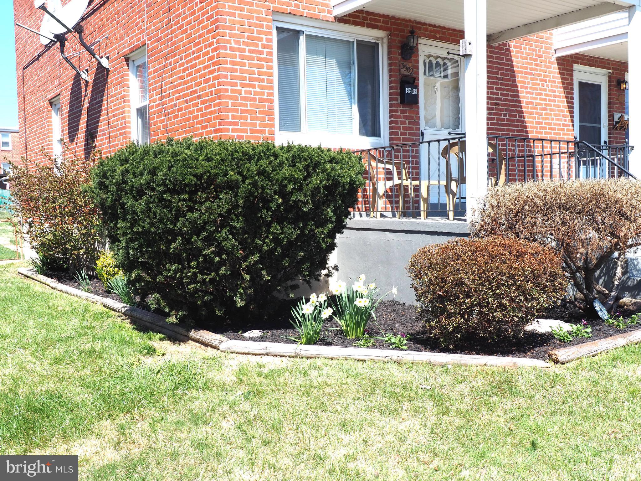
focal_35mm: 36
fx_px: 667
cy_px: 240
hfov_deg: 51.4
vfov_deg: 39.7
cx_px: 320
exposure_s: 1/320
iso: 200
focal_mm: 18
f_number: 7.1
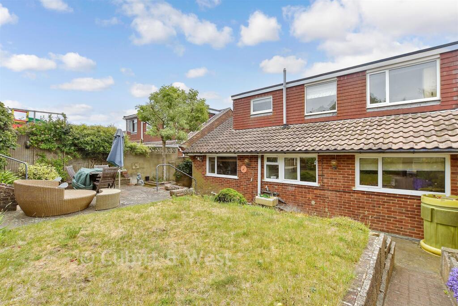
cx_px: 229
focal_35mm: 15
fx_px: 191
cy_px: 153
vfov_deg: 77.3
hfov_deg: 100.4
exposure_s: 1/250
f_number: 8
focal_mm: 10
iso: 160
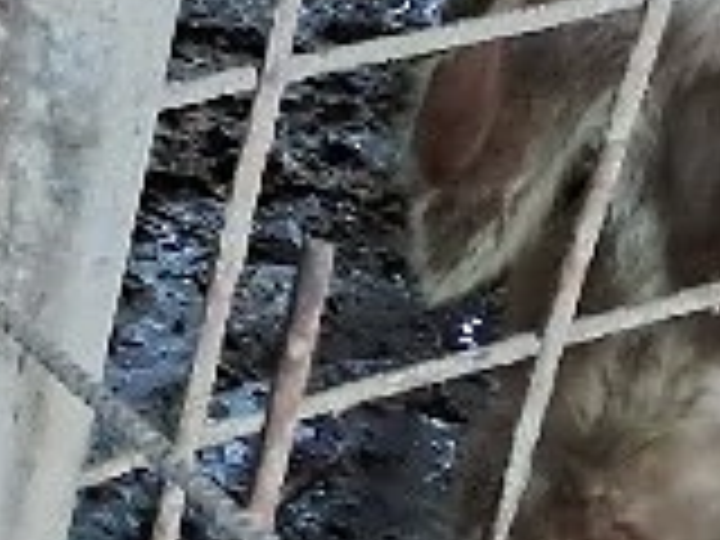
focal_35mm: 169
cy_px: -472
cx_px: -909
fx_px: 3515
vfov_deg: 8.4
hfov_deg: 10.4
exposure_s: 1/20
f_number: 1.8
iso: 1000
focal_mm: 4
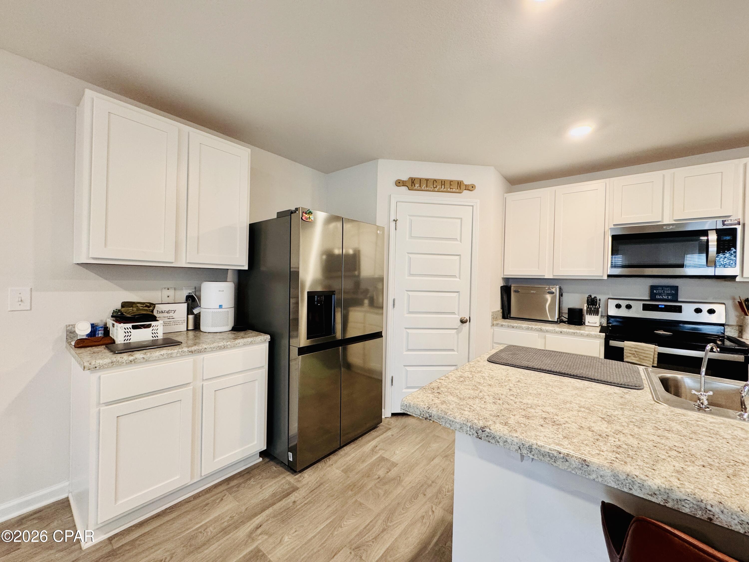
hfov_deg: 102.1
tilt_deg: -1.0
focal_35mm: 14
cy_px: 281
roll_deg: -1.8
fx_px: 303
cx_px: 374
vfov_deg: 85.7
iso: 200
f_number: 2.2
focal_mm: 2.22
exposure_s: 1/60
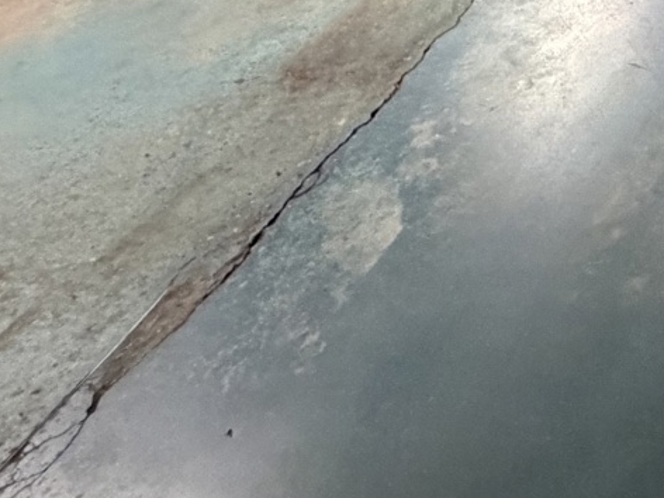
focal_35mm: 57
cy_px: -492
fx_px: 1093
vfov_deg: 17.9
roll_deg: +1.4
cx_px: 1051
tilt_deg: -6.9
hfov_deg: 24.4
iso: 1000
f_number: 2.2
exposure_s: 1/50
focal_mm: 2.22
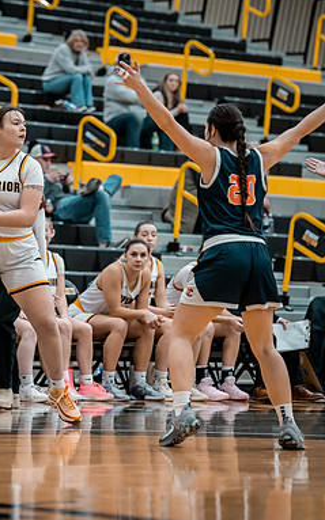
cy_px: 234
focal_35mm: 194
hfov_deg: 6.7
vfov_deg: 10.8
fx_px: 2752
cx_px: 17
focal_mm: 110
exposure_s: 1/640
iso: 1600
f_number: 2.8
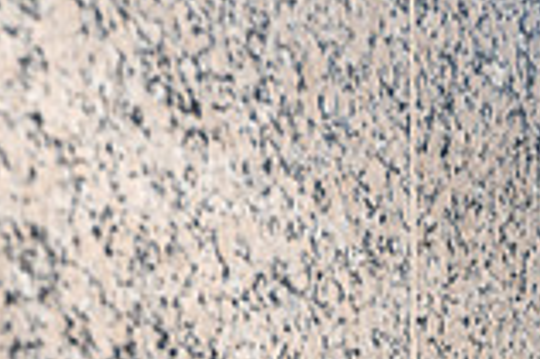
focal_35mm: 148
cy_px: 731
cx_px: 449
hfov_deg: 13.8
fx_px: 2218
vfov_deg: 8.7
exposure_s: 1/400
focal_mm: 32
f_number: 2.8
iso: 400
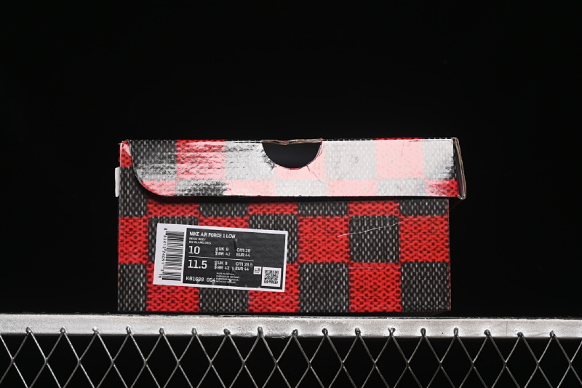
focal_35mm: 75
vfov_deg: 18.2
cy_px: 194
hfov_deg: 27.0
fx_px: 1212
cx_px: 291
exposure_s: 1/60
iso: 160
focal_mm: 50
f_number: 6.3
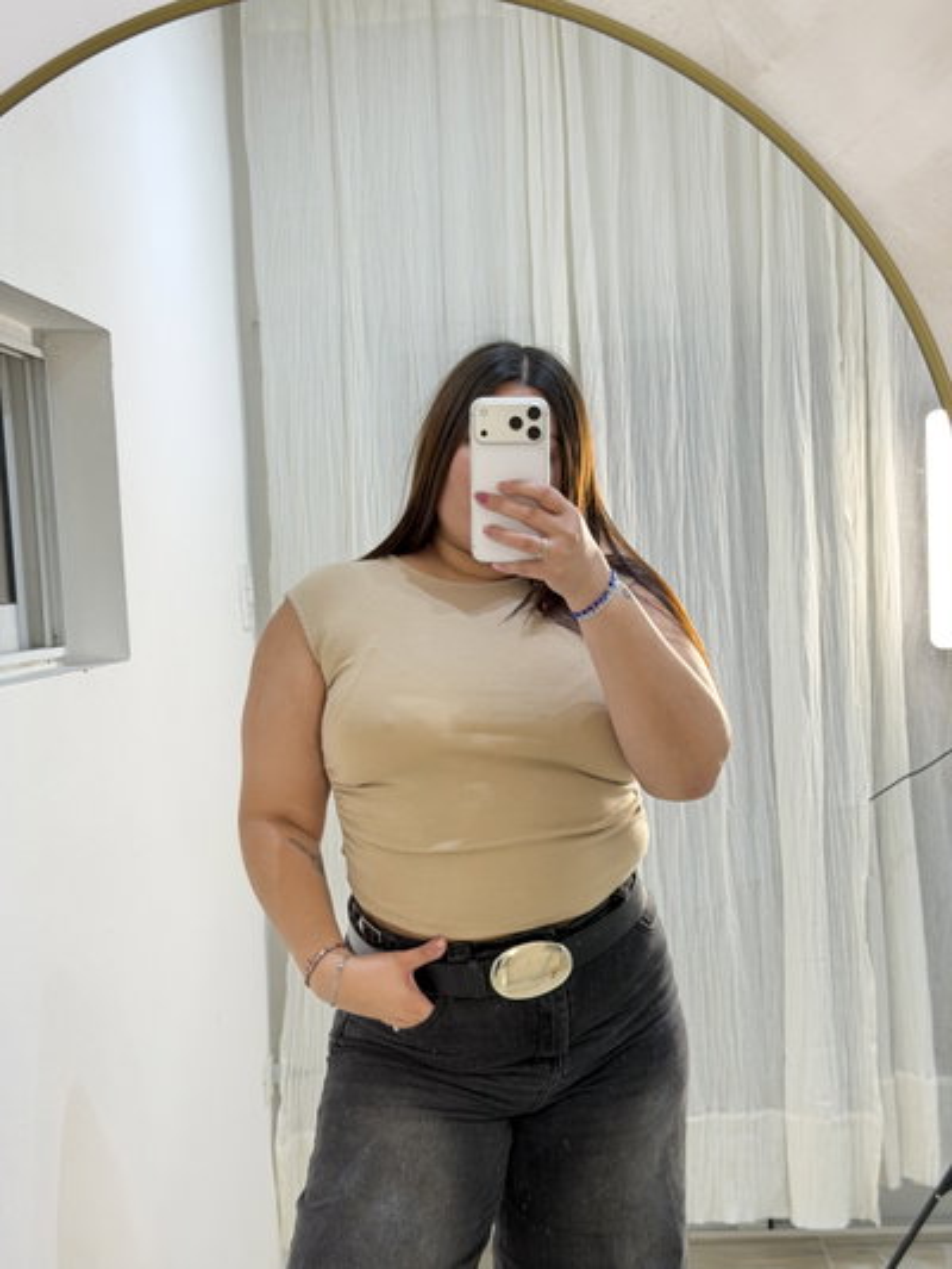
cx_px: 476
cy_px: 634
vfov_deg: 39.6
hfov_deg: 30.3
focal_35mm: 48
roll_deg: +3.9
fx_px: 1759
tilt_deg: -10.4
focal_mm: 6.76
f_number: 1.78
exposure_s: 1/50
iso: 100
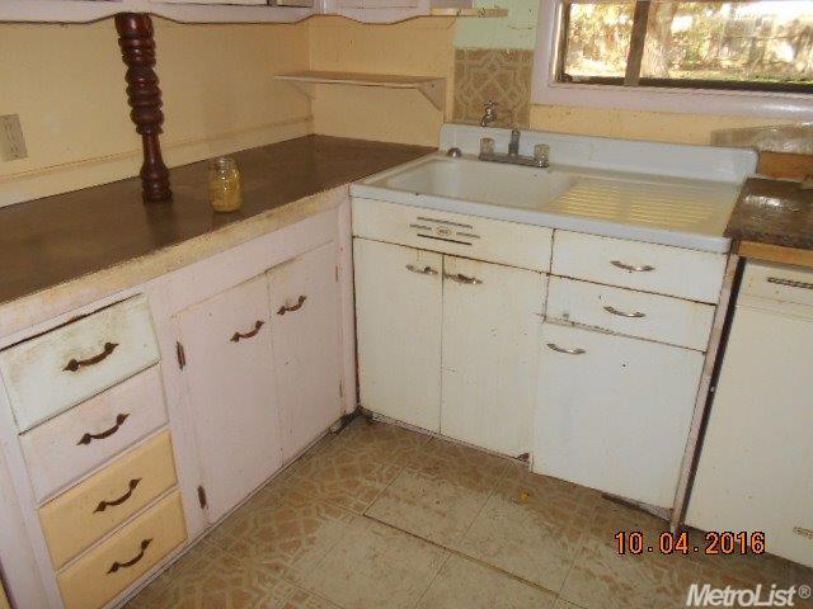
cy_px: 304
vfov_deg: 53.1
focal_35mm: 26
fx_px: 611
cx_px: 406
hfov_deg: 67.3
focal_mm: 4.6
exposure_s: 1/25
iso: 200
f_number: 3.2
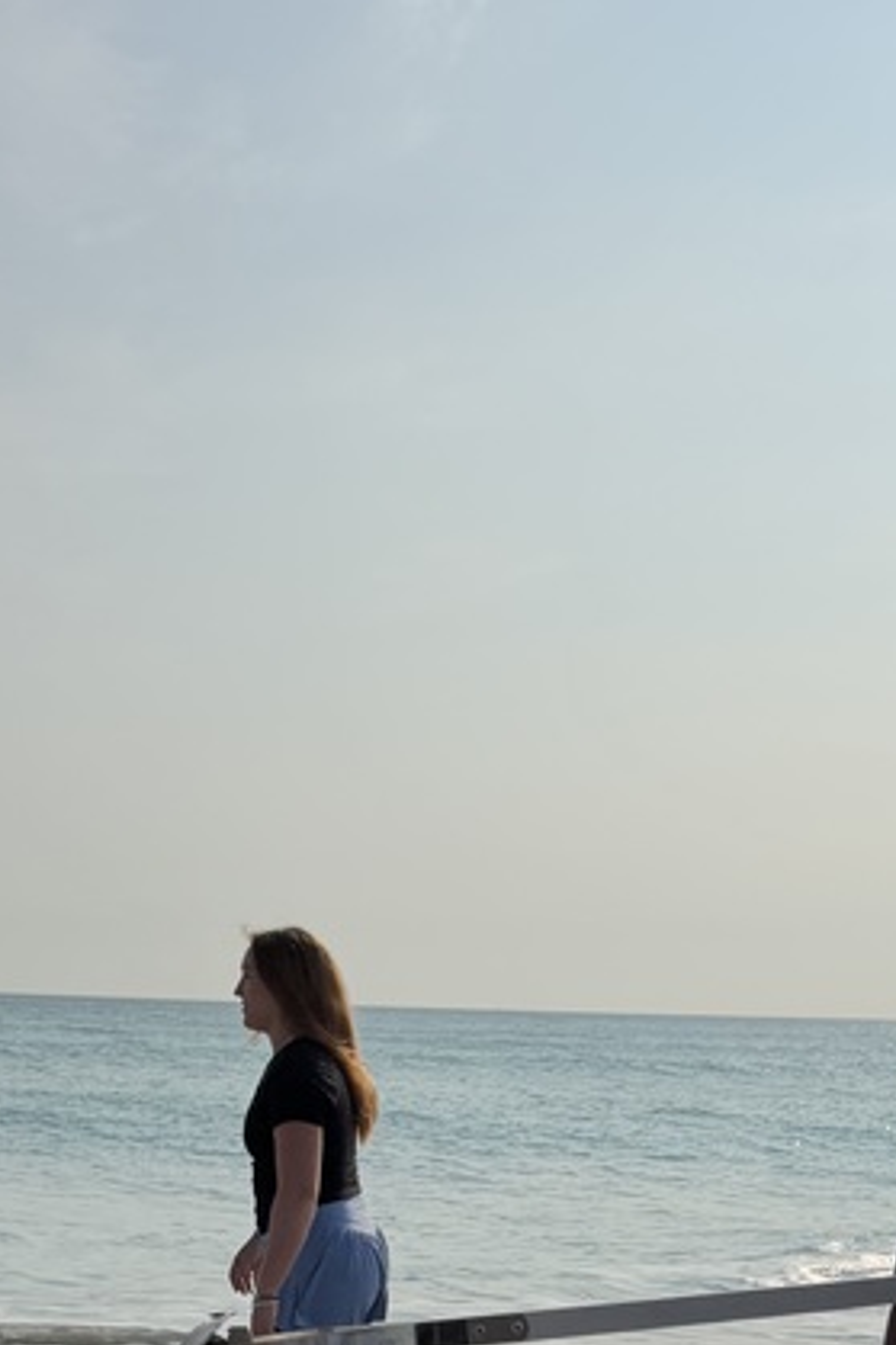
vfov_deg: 28.8
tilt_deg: -14.0
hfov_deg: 22.2
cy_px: 1589
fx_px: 2279
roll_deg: -0.4
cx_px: 578
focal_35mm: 61
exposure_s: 1/32258
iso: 100
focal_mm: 6.76
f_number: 1.78
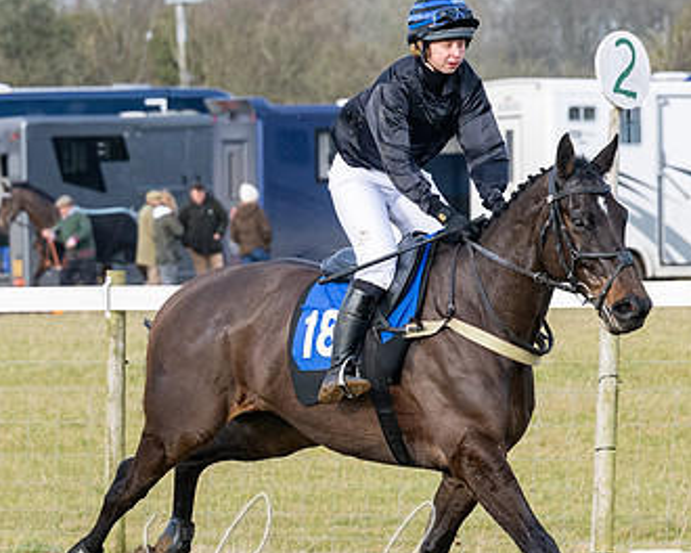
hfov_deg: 3.8
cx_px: 611
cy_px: 433
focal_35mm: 507
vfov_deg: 3.1
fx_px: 10369
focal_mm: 130
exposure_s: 1/1000
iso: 400
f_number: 5
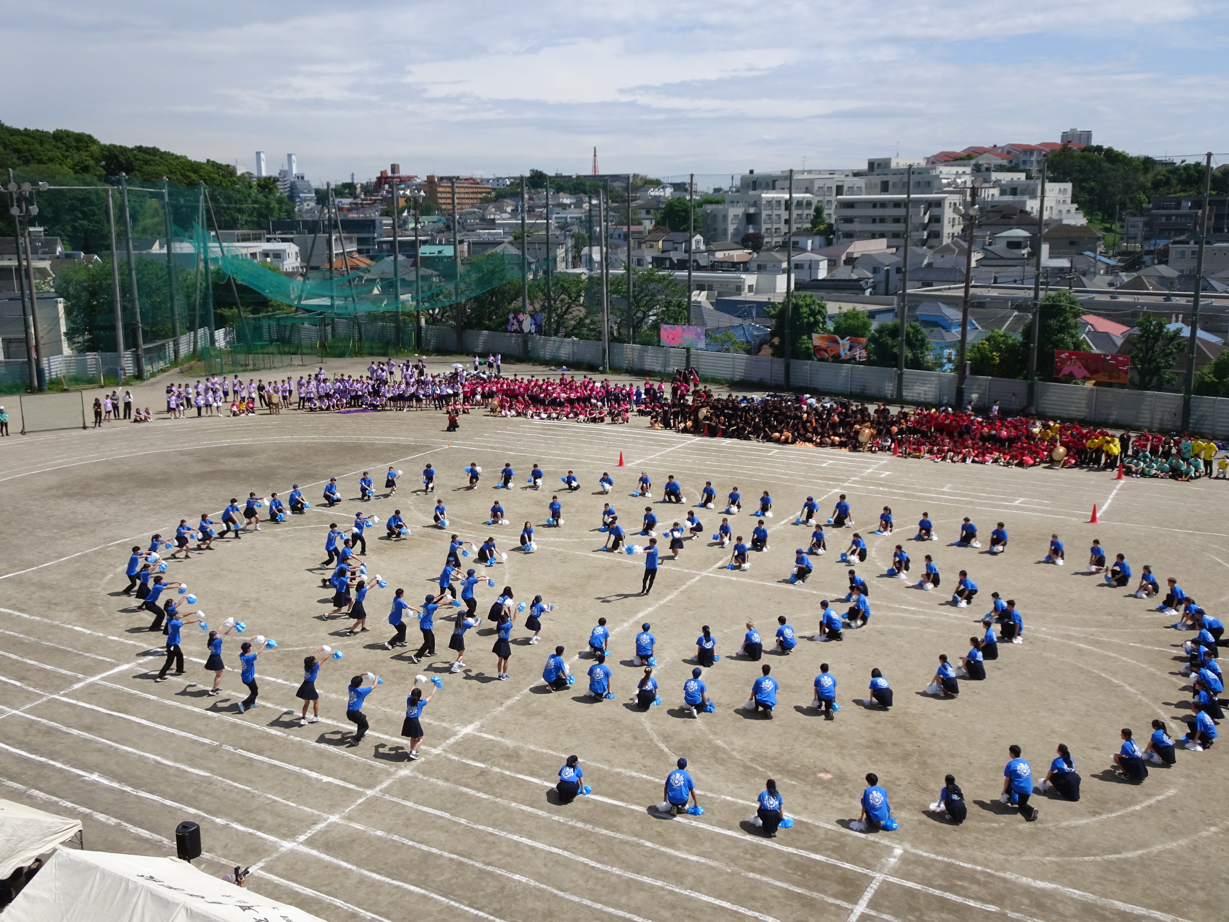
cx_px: 614
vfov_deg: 44.2
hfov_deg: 56.8
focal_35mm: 32
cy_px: 461
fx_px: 1136
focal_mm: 5.43
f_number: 4
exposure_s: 1/1000
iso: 80
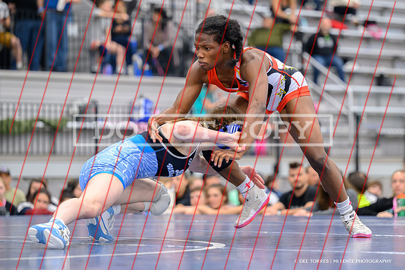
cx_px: 228
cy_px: 103
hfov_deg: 12.6
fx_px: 1836
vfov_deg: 8.4
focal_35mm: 163
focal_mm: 125
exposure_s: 1/800
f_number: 2.8
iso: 3600
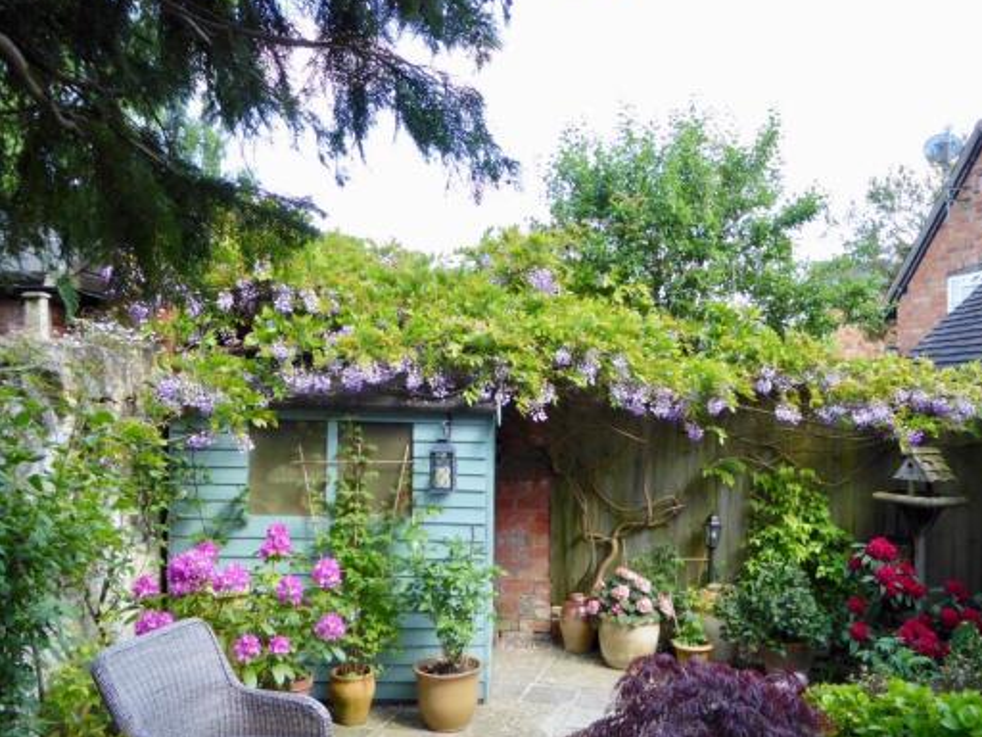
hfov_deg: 55.2
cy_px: 396
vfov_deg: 42.9
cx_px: 557
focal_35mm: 33
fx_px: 936
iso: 200
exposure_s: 1/200
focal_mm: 5
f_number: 3.5
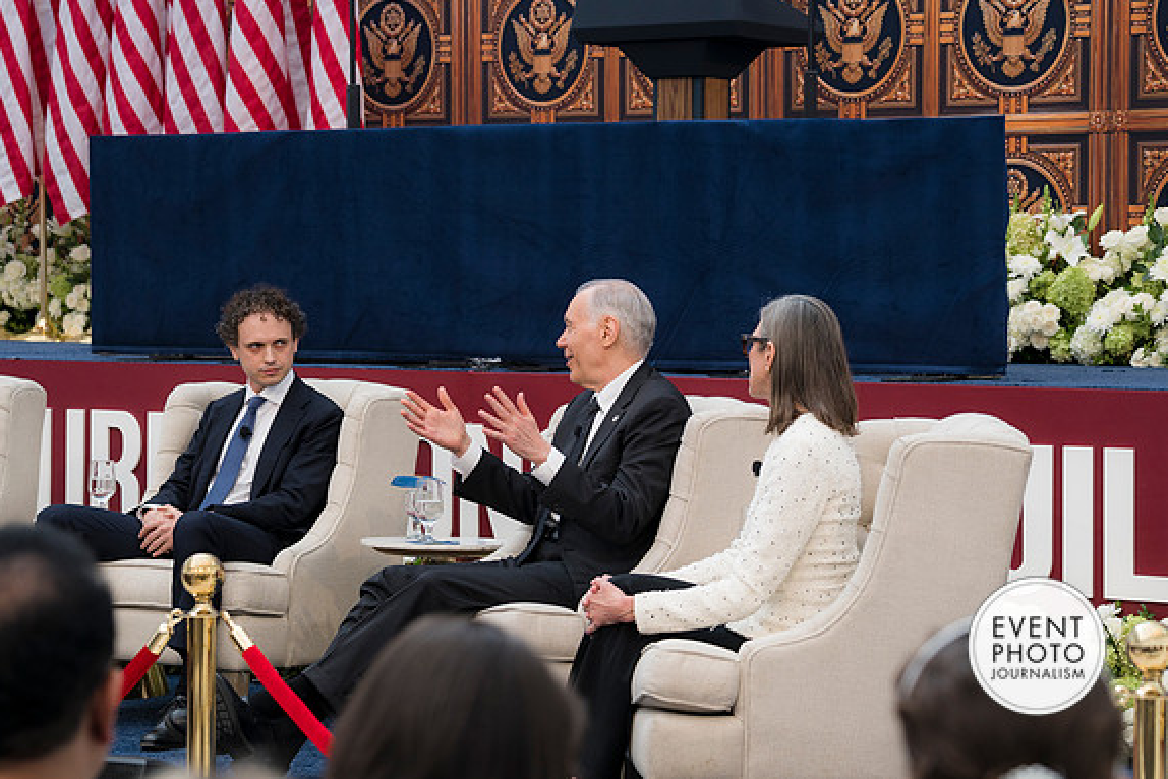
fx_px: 3245
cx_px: 584
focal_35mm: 100
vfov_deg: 13.7
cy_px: 388
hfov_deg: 20.4
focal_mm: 66
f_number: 4
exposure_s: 1/160
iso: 200
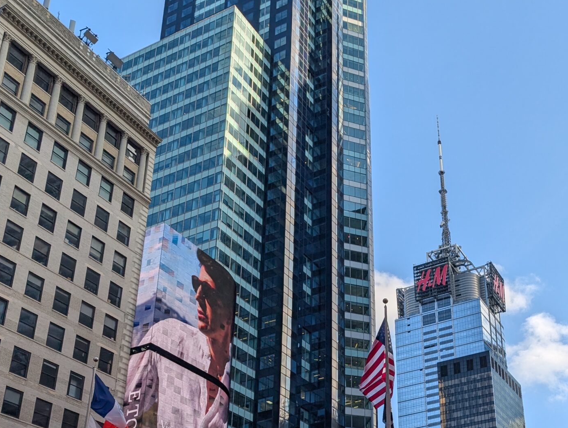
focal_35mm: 44
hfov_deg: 41.6
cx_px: 424
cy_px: 363
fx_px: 723
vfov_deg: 31.8
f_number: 1.68
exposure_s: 1/974
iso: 22
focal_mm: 6.9
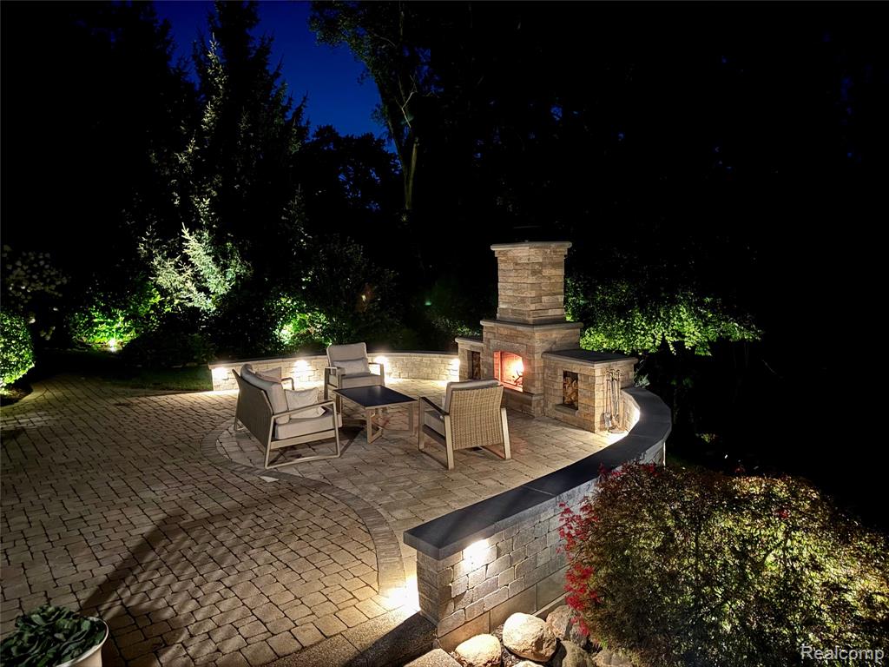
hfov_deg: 71.6
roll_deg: +1.8
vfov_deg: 56.8
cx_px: 444
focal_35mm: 24
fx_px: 616
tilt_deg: -6.4
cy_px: 334
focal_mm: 6.76
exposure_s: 1/5
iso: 2000
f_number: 1.78
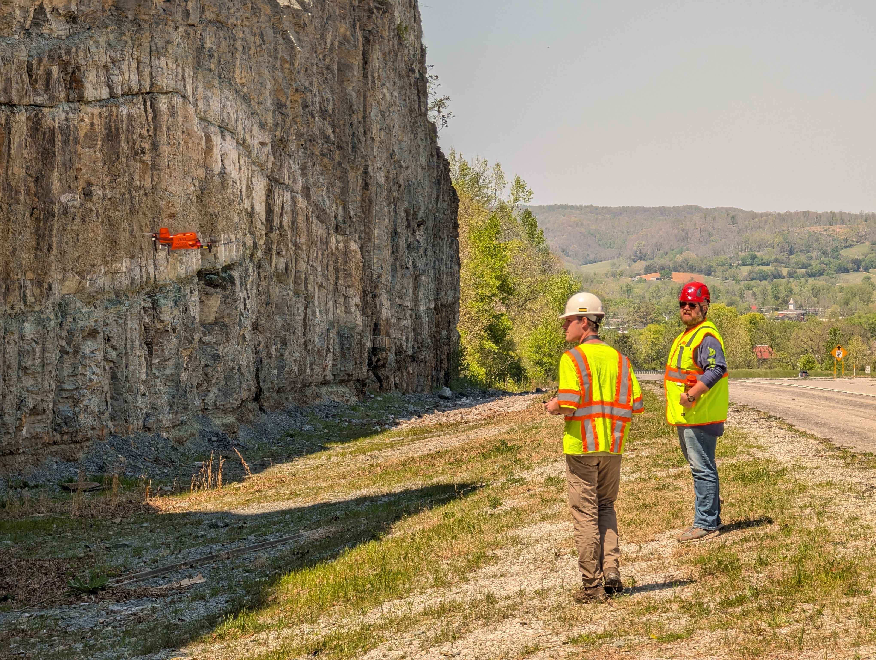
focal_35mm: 110
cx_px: 438
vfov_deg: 13.5
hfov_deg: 17.9
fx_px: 2788
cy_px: 330
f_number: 2.8
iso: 16
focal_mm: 18
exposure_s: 1/471
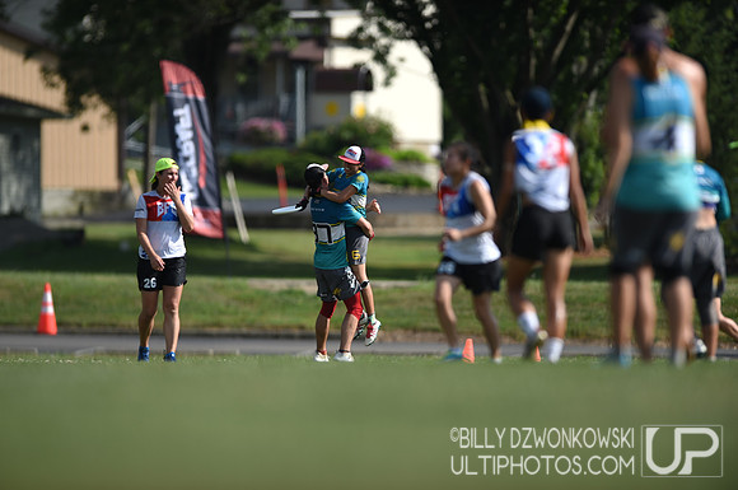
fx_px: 8189
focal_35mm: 400
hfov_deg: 5.2
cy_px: 245
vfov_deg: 3.4
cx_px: 369
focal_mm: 400
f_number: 2.8
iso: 50
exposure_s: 1/1000
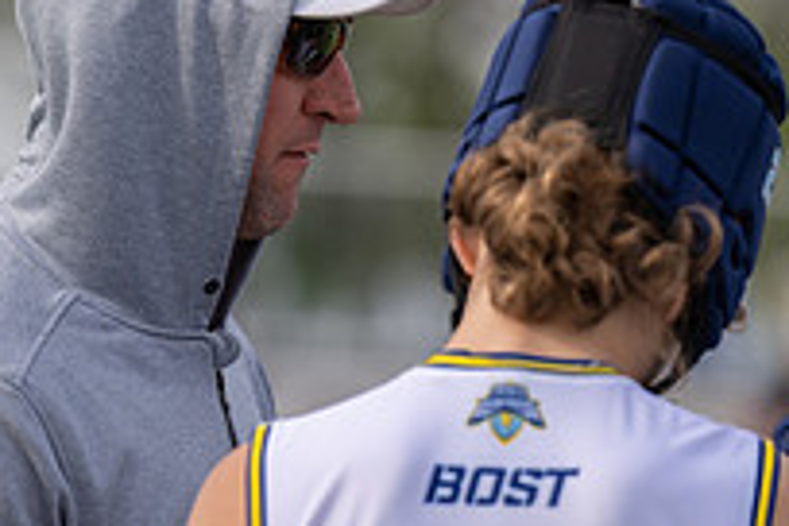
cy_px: 369
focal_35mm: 493
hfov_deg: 4.2
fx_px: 10804
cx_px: 147
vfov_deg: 2.8
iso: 100
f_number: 2.8
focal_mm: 173
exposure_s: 1/1000
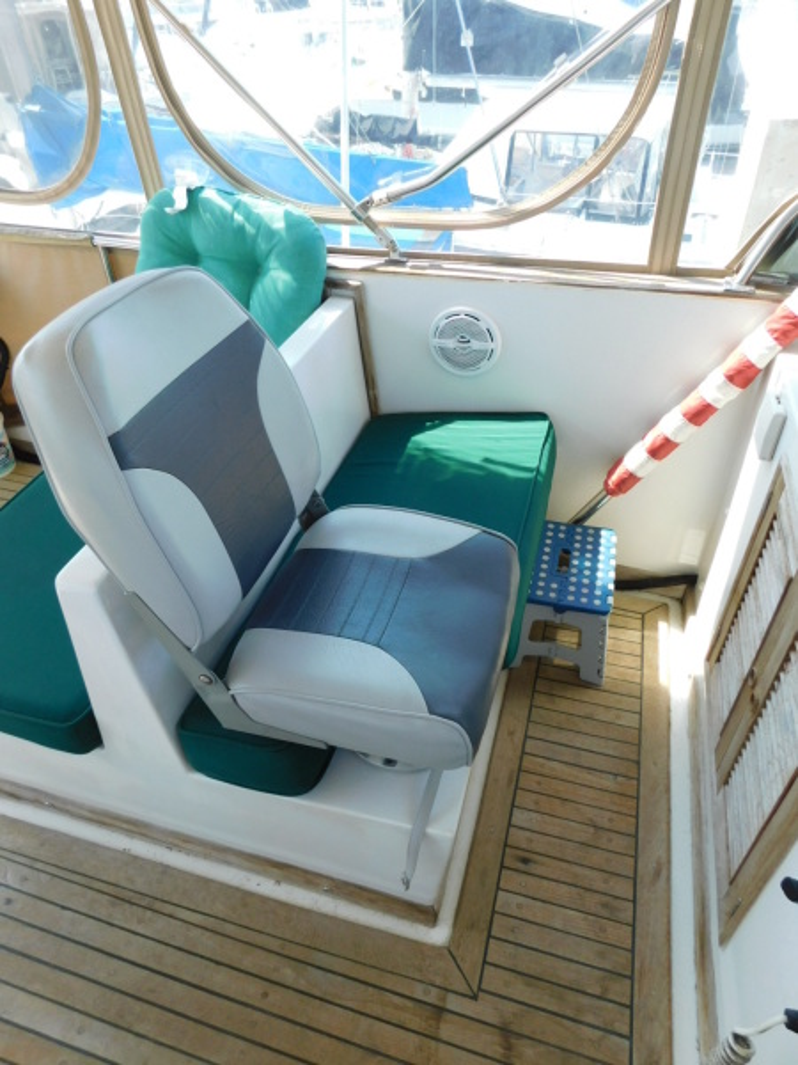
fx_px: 707
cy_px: 532
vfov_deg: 73.9
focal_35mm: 23
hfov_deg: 58.9
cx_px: 399
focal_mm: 4
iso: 125
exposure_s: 1/250
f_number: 3
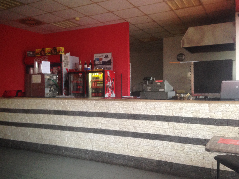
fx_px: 235
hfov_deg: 54.0
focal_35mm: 34
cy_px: 88
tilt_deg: +0.5
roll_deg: -2.2
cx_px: 119
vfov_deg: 41.8
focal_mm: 4.12
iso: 160
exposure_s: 1/20
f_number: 2.4
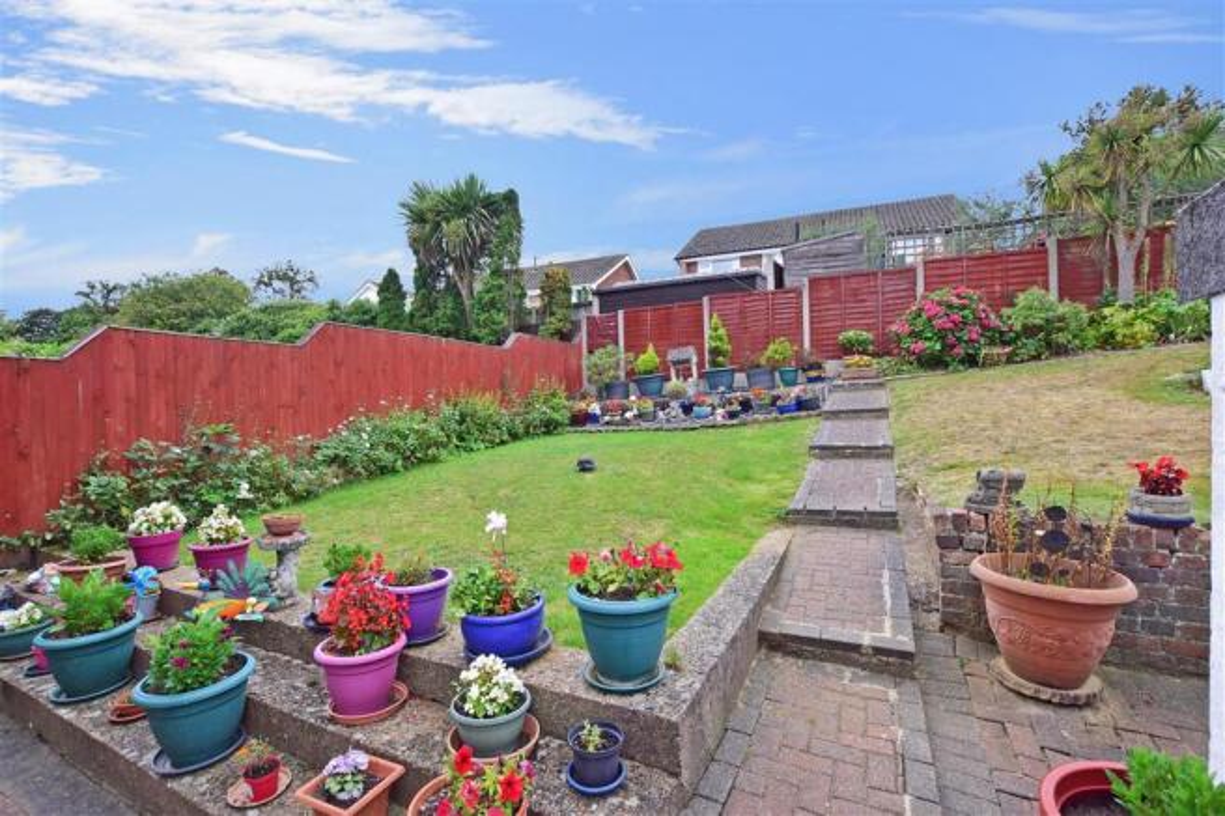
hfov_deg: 100.4
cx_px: 612
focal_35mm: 15
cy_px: 408
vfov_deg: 77.3
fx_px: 510
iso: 400
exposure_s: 1/125
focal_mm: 10
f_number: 8
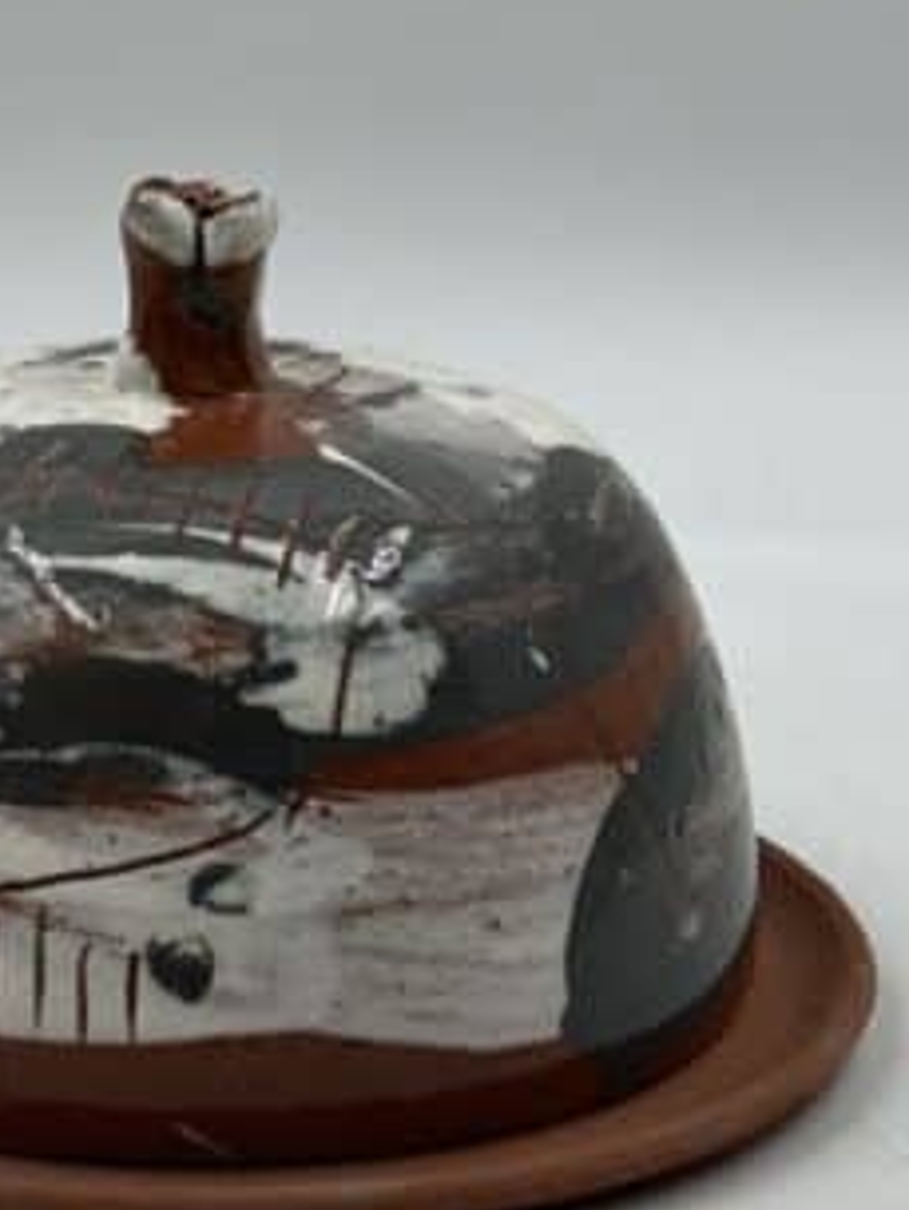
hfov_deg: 11.7
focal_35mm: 126
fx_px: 4409
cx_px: 135
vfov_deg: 15.6
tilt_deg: -16.6
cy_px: 583
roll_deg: -0.7
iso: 64
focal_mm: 6.86
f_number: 1.78
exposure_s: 1/659
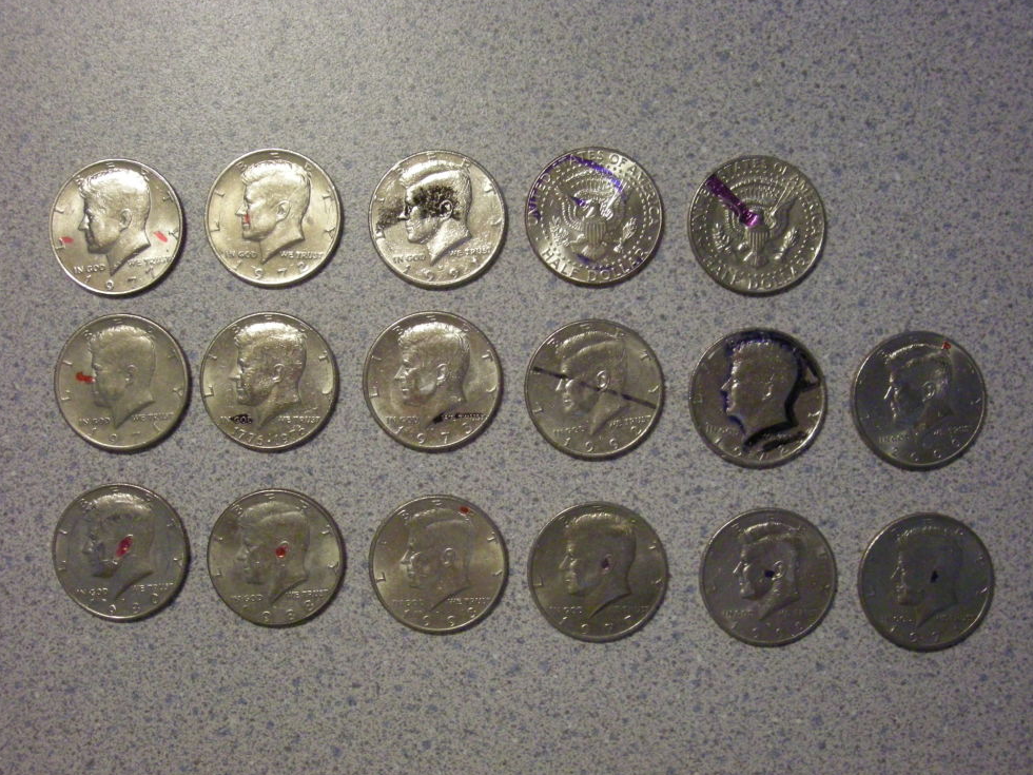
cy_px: 382
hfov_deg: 38.2
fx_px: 1492
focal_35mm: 50
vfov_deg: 29.1
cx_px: 508
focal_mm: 7.9
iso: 400
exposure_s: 1/18.5
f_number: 3.2
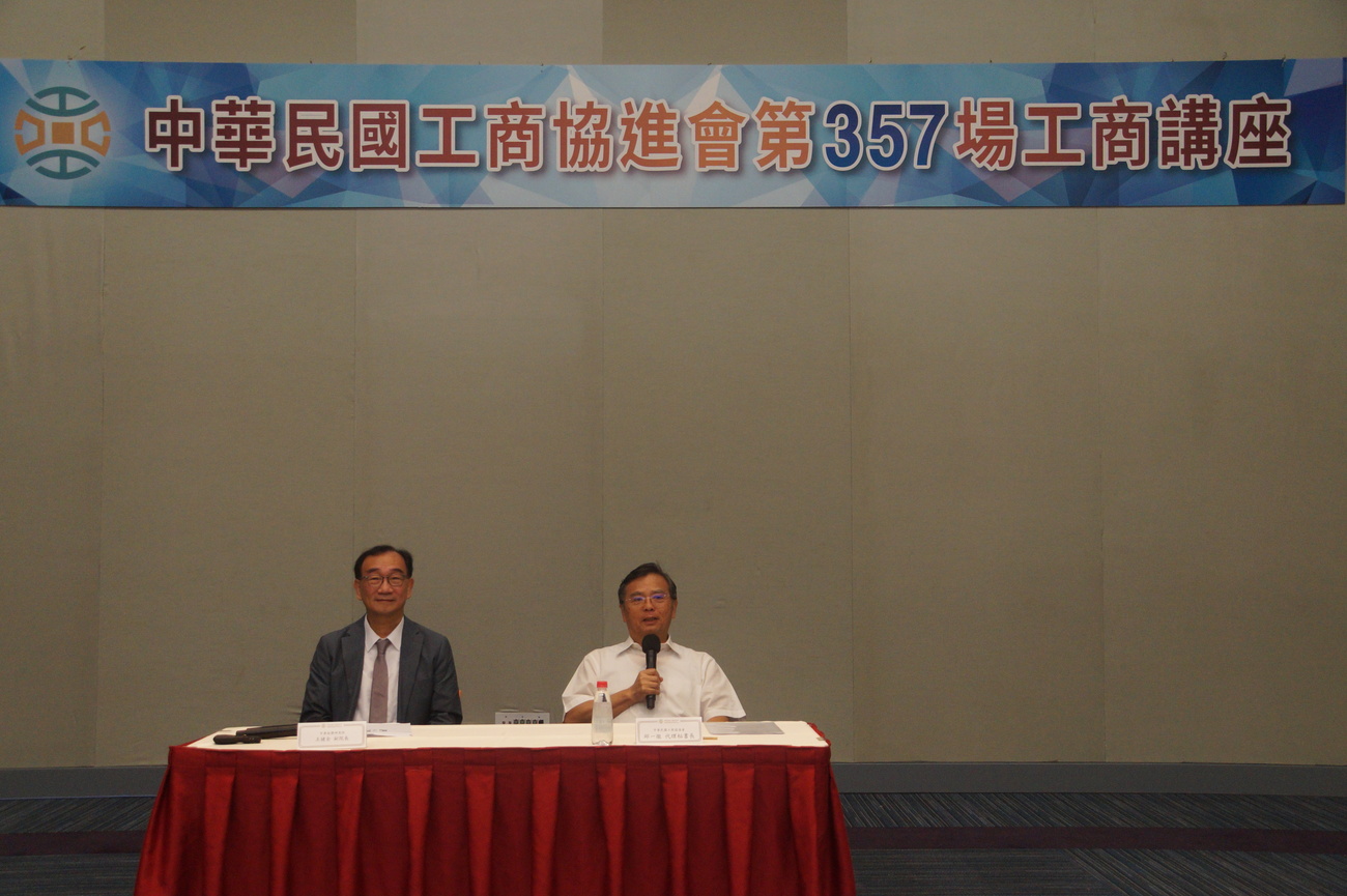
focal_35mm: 39
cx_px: 674
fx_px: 1458
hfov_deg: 49.6
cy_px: 448
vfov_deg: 34.2
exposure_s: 1/160
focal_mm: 26
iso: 1250
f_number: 4
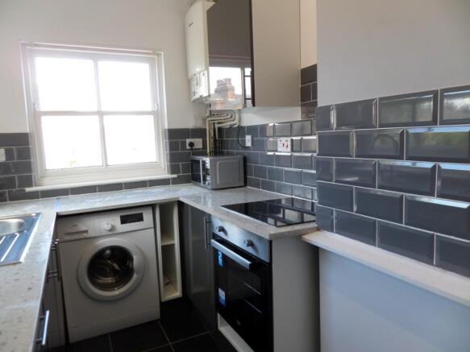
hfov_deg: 71.6
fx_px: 326
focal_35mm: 24
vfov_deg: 56.8
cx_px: 235
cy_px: 176
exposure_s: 1/30
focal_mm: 4.3
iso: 80
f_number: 3.1
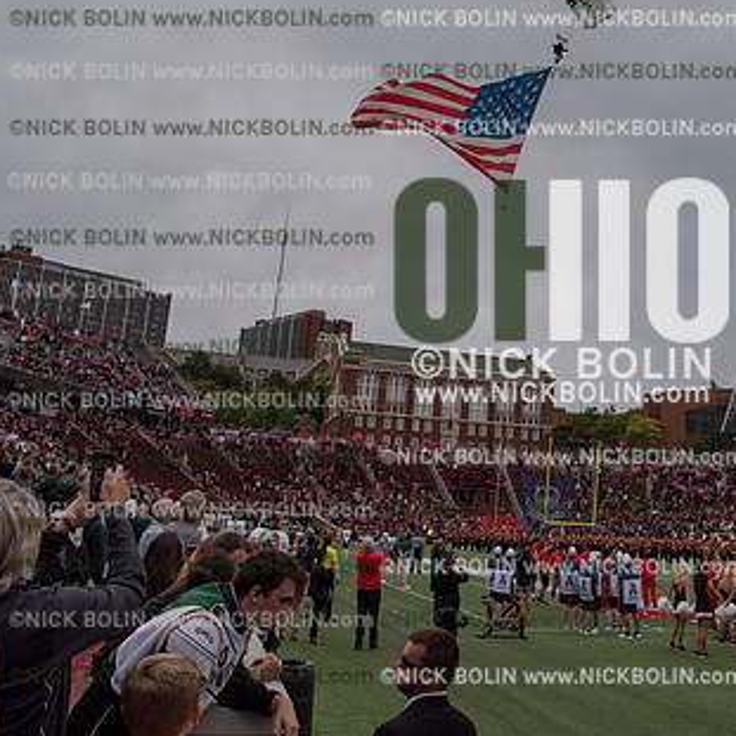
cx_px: 561
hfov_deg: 42.4
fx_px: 914
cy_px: 292
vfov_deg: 43.6
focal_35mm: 38
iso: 250
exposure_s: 1/4000
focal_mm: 24
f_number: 5
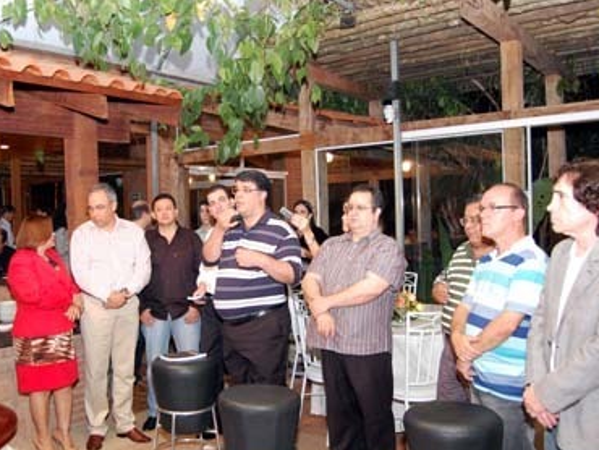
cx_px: 214
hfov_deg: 51.9
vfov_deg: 40.7
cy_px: 241
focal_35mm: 35
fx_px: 606
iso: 1600
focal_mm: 18
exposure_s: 1/40
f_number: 3.5
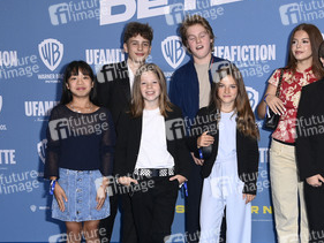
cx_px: 209
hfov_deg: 26.2
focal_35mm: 74
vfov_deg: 19.9
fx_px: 693
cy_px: 155
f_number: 5.6
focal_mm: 48
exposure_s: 1/250
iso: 1250
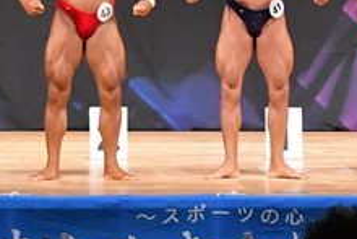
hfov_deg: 5.4
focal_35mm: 380
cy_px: -37
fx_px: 3771
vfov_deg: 3.6
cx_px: 329
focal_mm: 72
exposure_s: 1/400
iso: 9000
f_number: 5.6
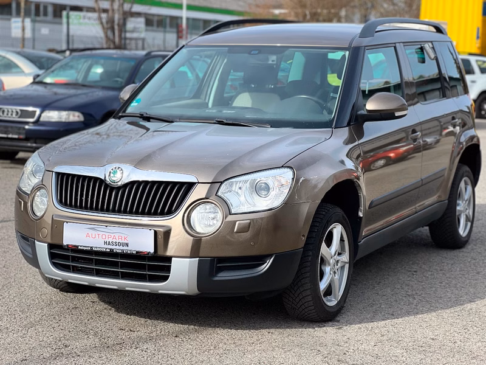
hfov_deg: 25.3
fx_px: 1081
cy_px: 182
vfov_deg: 19.1
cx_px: 243
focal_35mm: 77
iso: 32
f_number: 2.8
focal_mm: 9
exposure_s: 1/506
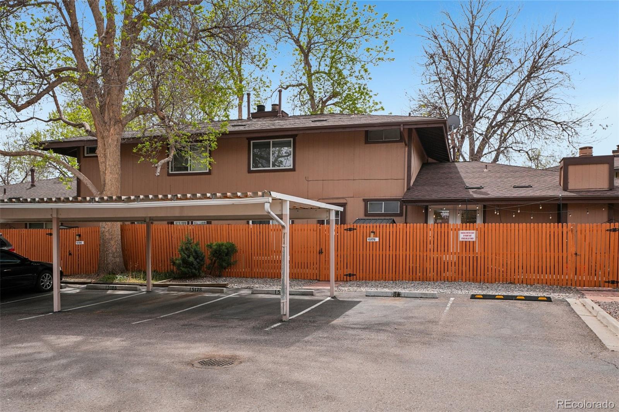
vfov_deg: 43.6
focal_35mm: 30
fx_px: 516
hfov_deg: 61.9
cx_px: 310
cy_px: 206
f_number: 8
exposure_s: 1/250
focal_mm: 20
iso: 100
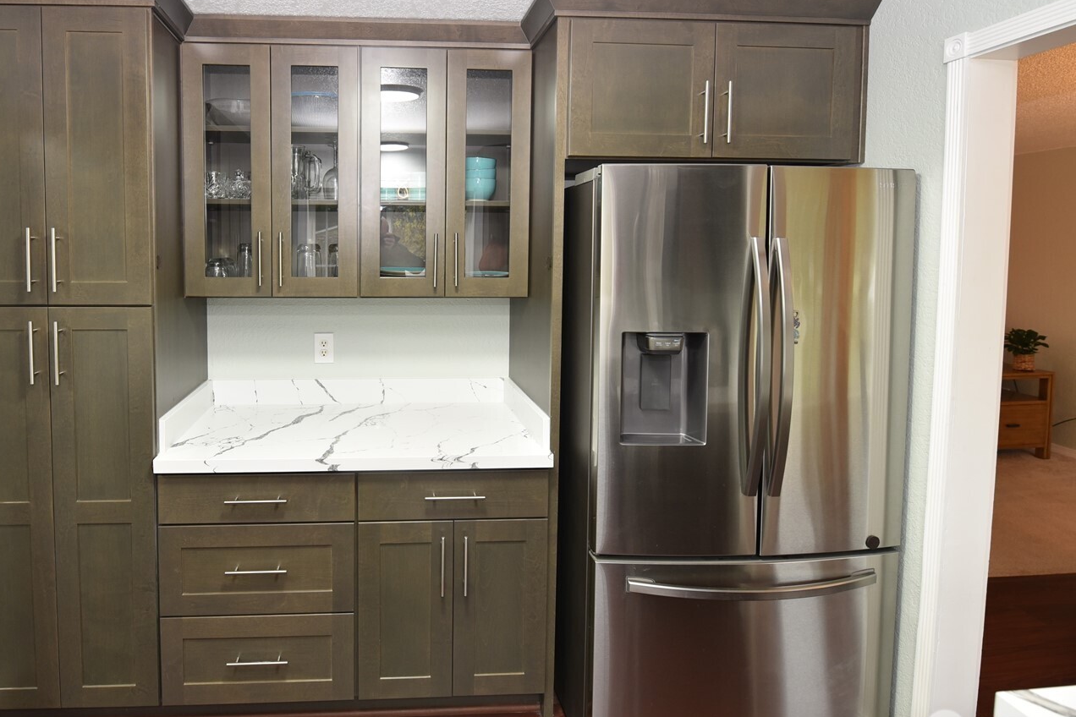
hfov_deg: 82.6
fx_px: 598
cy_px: 285
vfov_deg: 61.4
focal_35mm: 20
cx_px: 413
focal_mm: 15
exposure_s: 1/60
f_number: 3.2
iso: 800
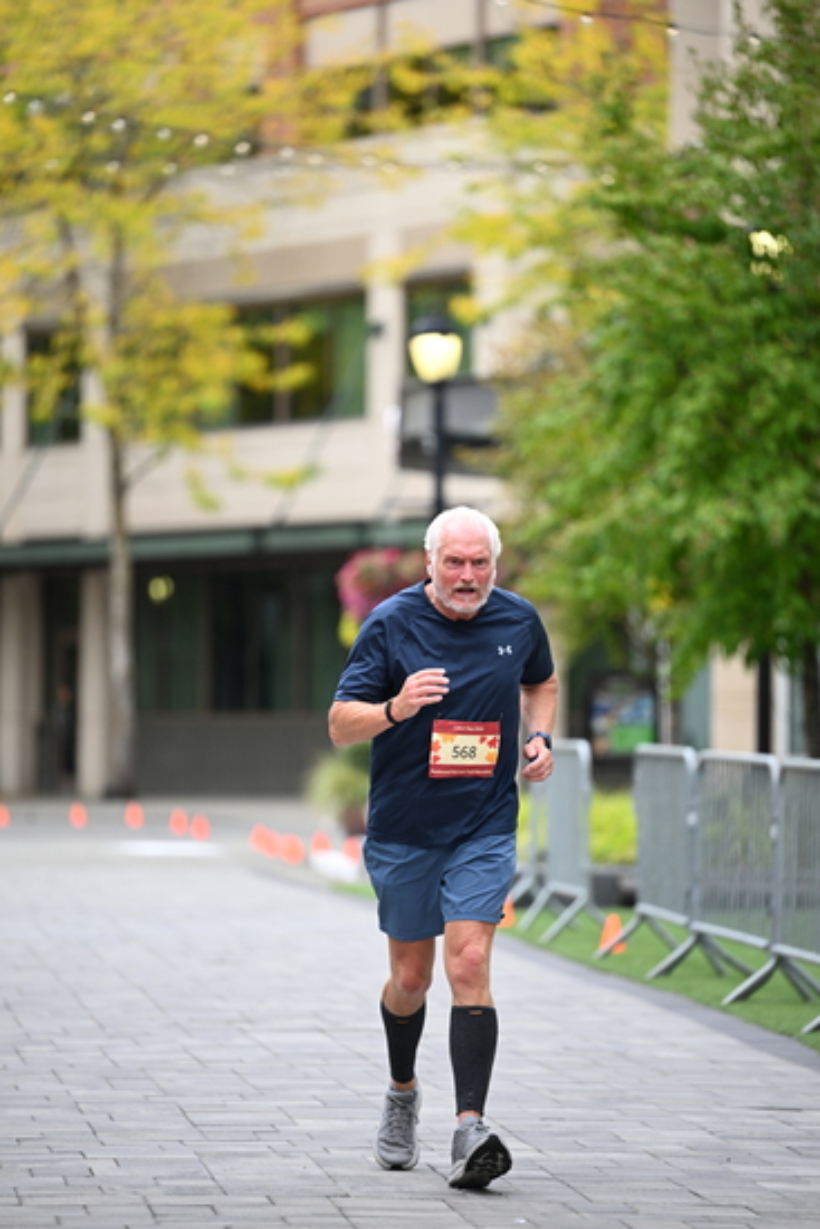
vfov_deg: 11.4
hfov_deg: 7.6
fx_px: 6146
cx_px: 410
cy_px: 614
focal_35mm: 180
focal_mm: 180
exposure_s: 1/1250
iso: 640
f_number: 2.8
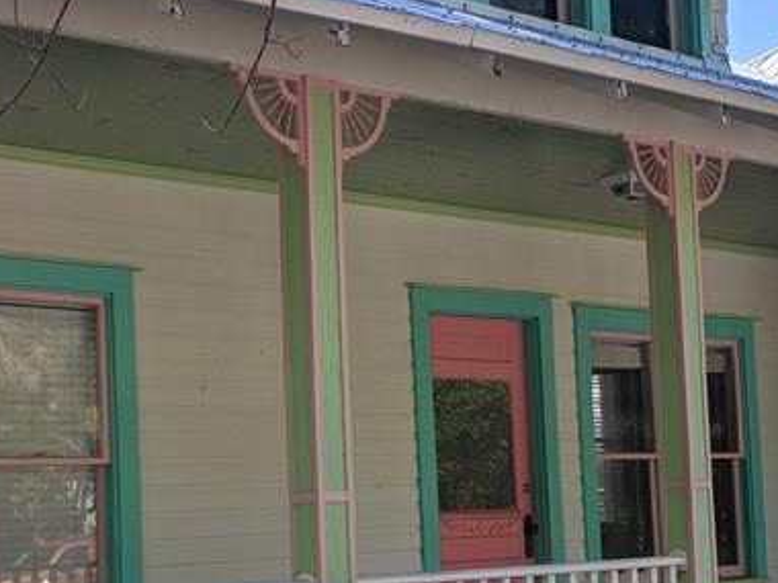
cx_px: 276
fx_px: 1573
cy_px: 407
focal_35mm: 70
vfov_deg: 20.9
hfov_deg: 27.6
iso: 50
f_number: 2
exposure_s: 1/1149
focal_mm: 4.67
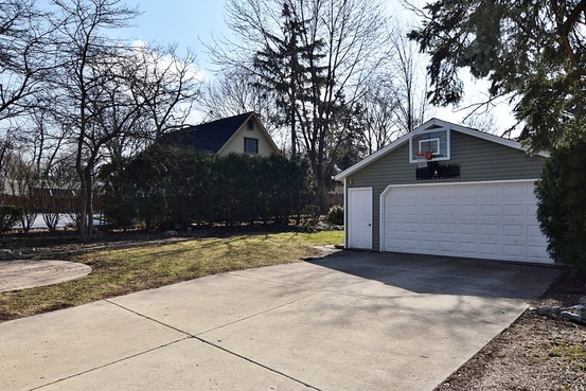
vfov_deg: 56.0
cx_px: 302
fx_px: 368
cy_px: 209
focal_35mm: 23
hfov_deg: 77.1
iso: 100
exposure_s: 1/200
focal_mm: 13
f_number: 10
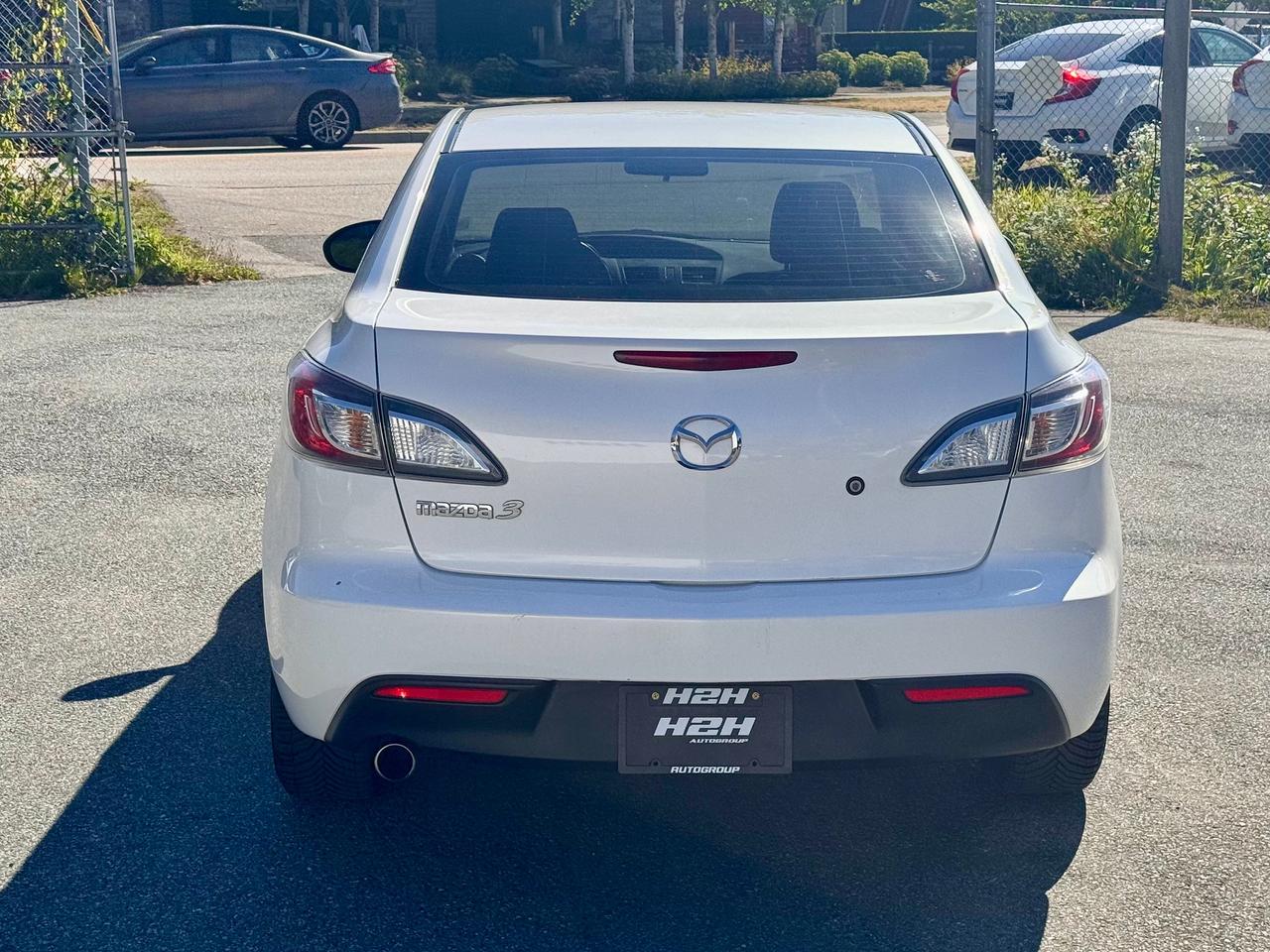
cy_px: 476
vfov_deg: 30.3
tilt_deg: -9.6
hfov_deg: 39.7
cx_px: 635
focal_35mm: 48
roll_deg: +1.2
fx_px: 1761
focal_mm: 6.76
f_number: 1.78
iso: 64
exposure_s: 1/4975
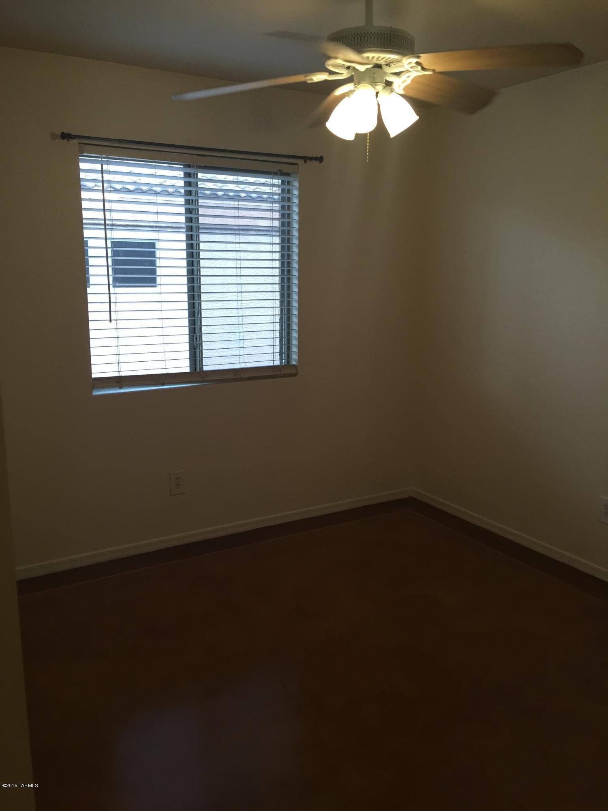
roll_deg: -0.3
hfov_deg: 48.2
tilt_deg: -10.2
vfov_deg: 61.7
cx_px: 304
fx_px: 679
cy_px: 406
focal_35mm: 29
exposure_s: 1/30
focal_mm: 4.15
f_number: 2.2
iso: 40
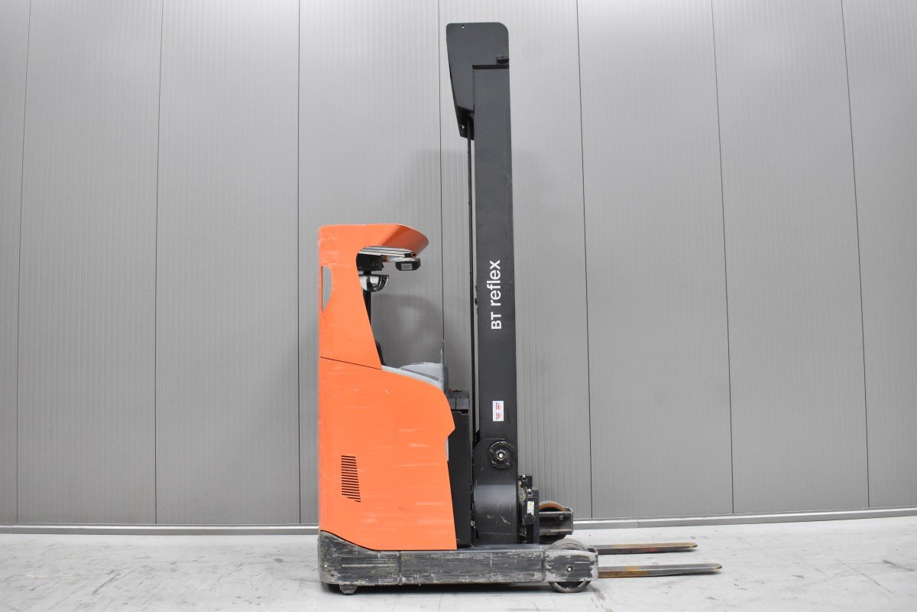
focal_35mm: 30
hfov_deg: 61.9
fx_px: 764
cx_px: 458
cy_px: 306
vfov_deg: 43.6
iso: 1600
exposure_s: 1/30
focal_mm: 20
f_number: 5
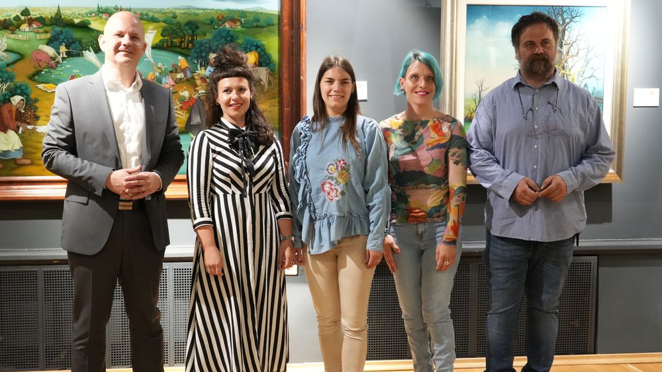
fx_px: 772
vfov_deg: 27.1
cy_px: 196
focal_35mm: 44
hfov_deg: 46.4
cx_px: 325
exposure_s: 1/50
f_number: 8
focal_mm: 41
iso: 10000
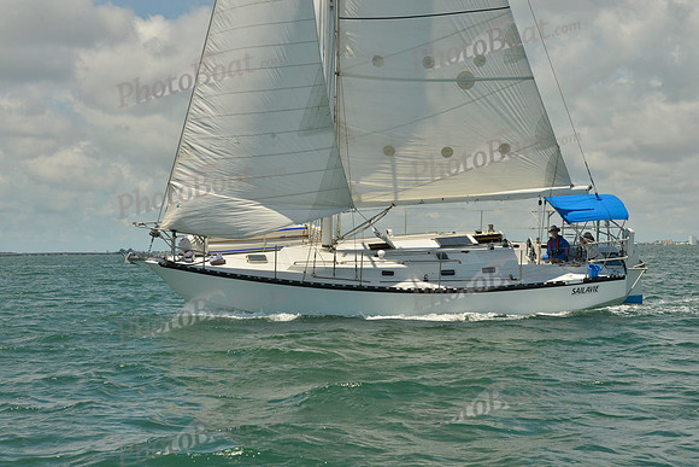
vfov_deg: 19.5
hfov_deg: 28.8
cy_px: 234
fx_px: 1359
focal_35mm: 70
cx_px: 350
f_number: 13
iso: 280
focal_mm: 70
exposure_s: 1/800
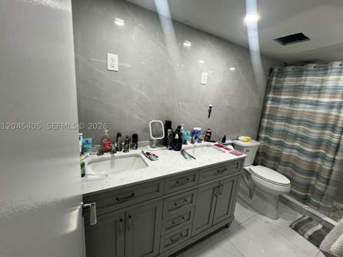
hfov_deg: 102.0
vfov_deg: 85.6
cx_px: 178
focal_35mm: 14
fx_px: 139
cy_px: 126
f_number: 1.8
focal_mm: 1.57
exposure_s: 1/120
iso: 160
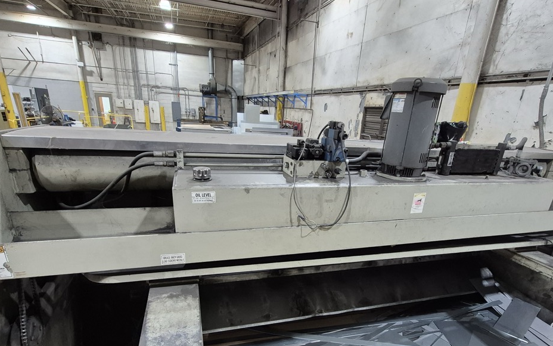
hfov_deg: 87.9
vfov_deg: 60.6
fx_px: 286
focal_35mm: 19
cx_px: 288
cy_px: 233
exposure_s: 1/60
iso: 200
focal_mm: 1.74
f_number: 2.2
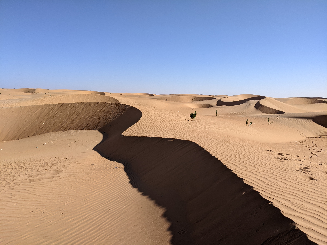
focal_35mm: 27
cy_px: 122
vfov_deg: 51.4
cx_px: 164
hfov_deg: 65.3
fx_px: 255
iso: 85
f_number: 1.8
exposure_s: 1/5882
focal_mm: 4.44
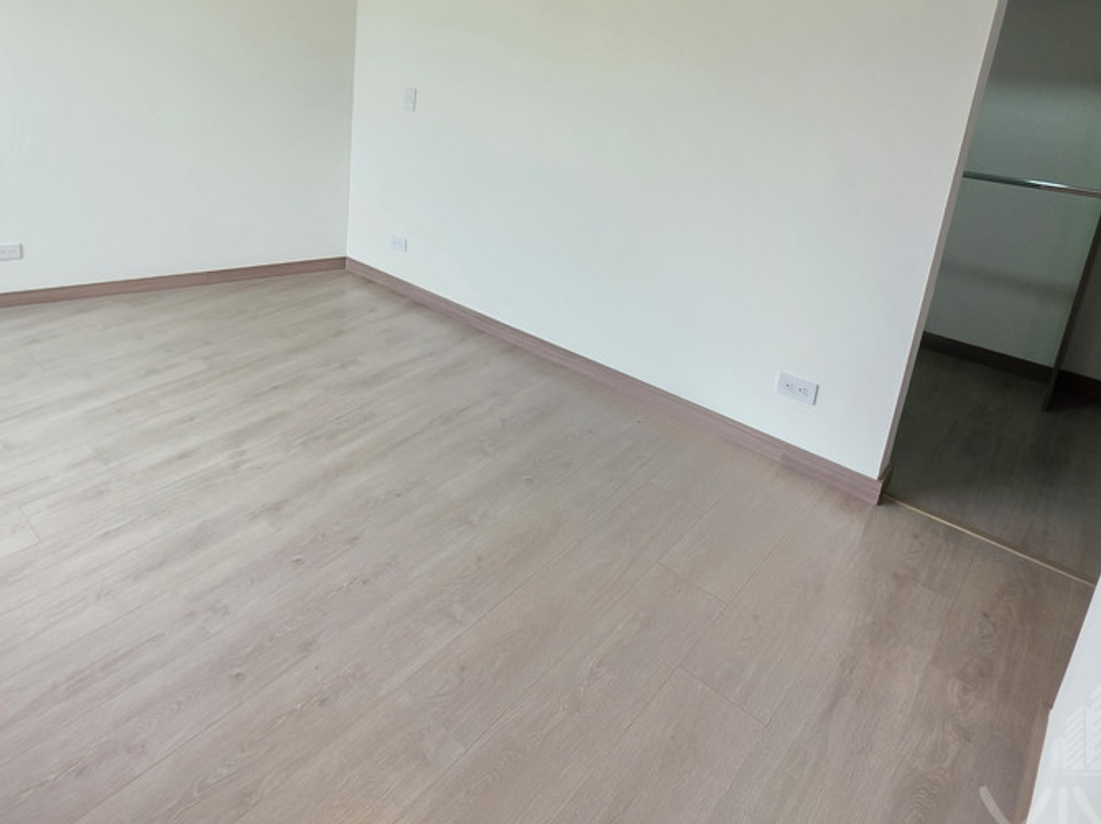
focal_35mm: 21
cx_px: 337
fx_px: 668
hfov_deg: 75.7
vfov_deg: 60.2
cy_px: 212
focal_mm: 2.2
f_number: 1.9
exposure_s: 1/120
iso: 100
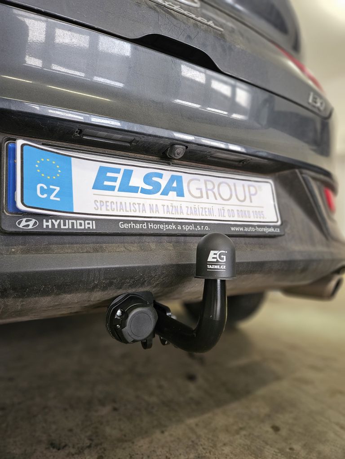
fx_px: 306
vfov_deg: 73.9
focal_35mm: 23
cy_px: 230
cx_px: 172
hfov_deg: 58.9
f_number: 1.8
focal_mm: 5.4
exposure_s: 1/142
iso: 400
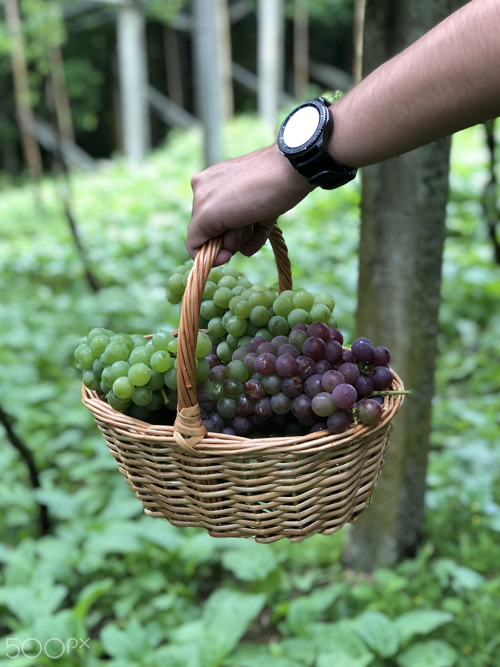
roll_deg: -0.2
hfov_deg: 23.6
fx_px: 1194
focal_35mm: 62
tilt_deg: -28.6
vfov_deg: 31.2
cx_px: 249
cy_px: 345
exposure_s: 1/60
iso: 64
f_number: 2.8
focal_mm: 6.6
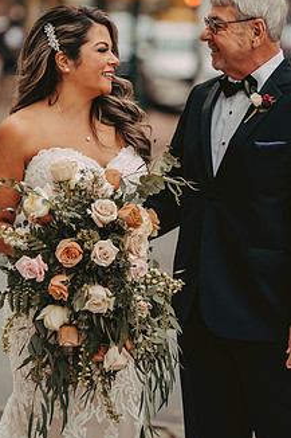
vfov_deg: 9.0
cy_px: 157
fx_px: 2767
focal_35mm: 228
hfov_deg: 6.0
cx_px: 149
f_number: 3.2
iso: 1250
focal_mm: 165
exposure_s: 1/2000
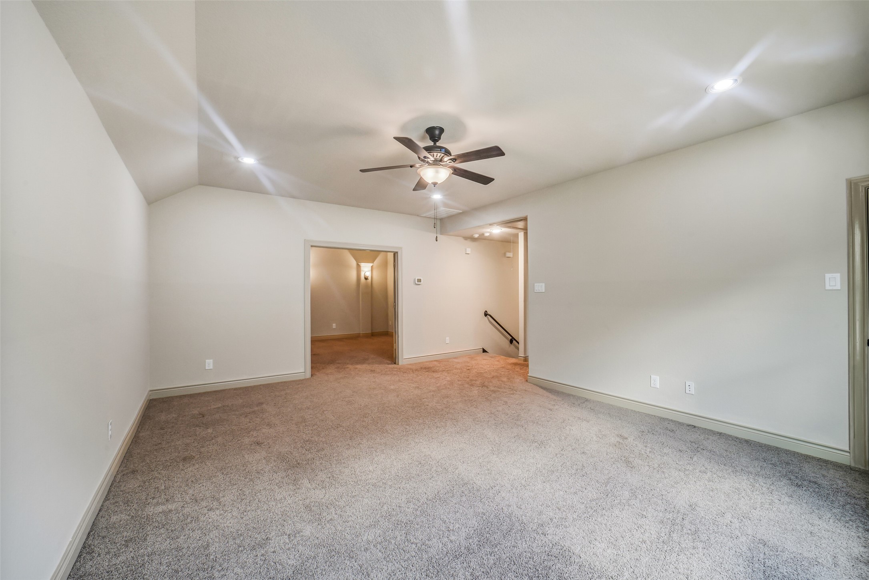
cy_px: 290
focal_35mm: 14
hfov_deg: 104.2
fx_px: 338
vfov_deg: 81.2
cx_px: 434
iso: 500
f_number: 11
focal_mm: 14
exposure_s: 1/13
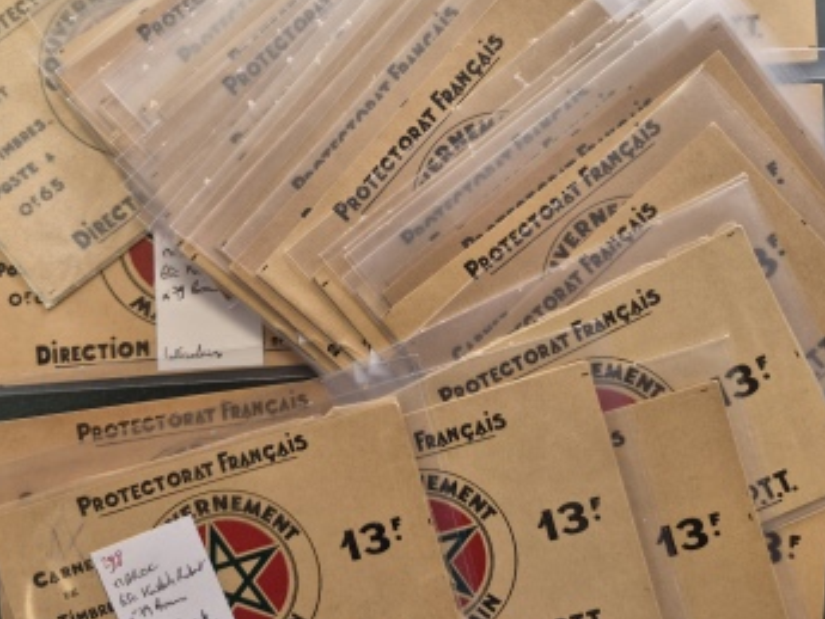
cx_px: 378
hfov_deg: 59.9
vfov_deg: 46.6
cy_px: 258
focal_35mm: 30
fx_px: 715
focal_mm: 5.4
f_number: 1.8
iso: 125
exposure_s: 1/100
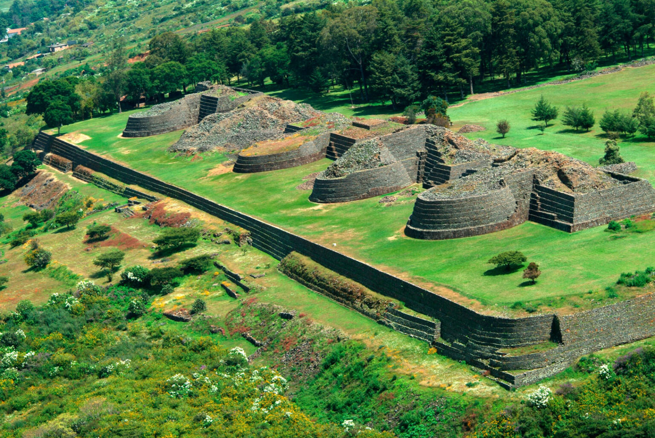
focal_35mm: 105
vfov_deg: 13.1
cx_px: 328
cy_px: 219
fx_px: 1913
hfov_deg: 19.4
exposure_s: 1/350
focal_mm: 70
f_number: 5.6
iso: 100
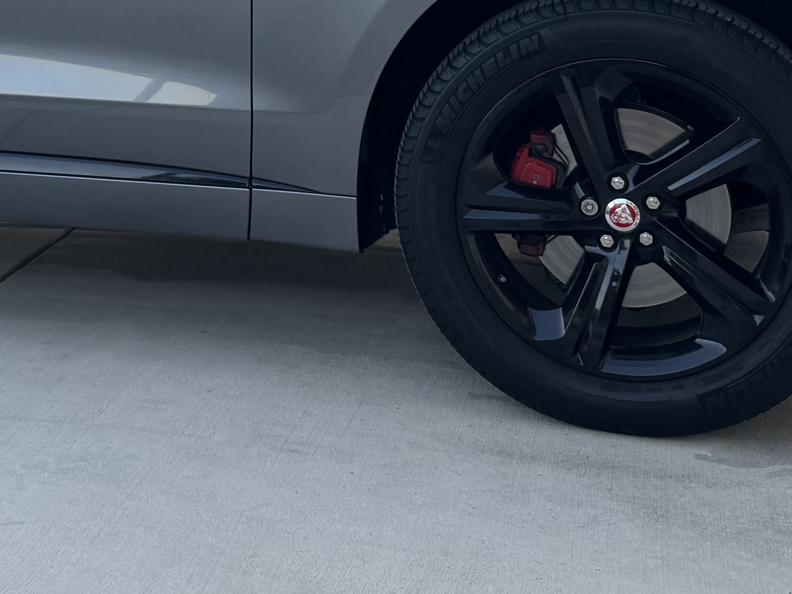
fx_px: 1441
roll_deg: -2.5
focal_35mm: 63
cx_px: 118
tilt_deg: -2.9
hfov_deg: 29.7
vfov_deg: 21.7
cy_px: -111
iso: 80
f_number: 1.78
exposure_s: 1/598
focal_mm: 6.76
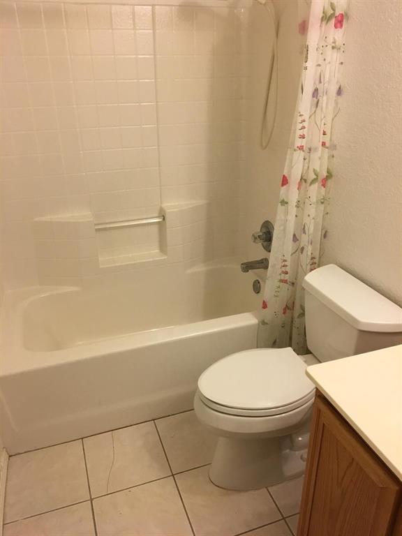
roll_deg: +0.6
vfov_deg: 61.7
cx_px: 201
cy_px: 268
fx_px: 449
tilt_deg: -24.2
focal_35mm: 29
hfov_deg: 48.2
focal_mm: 4.15
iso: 40
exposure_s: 1/30
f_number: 2.2
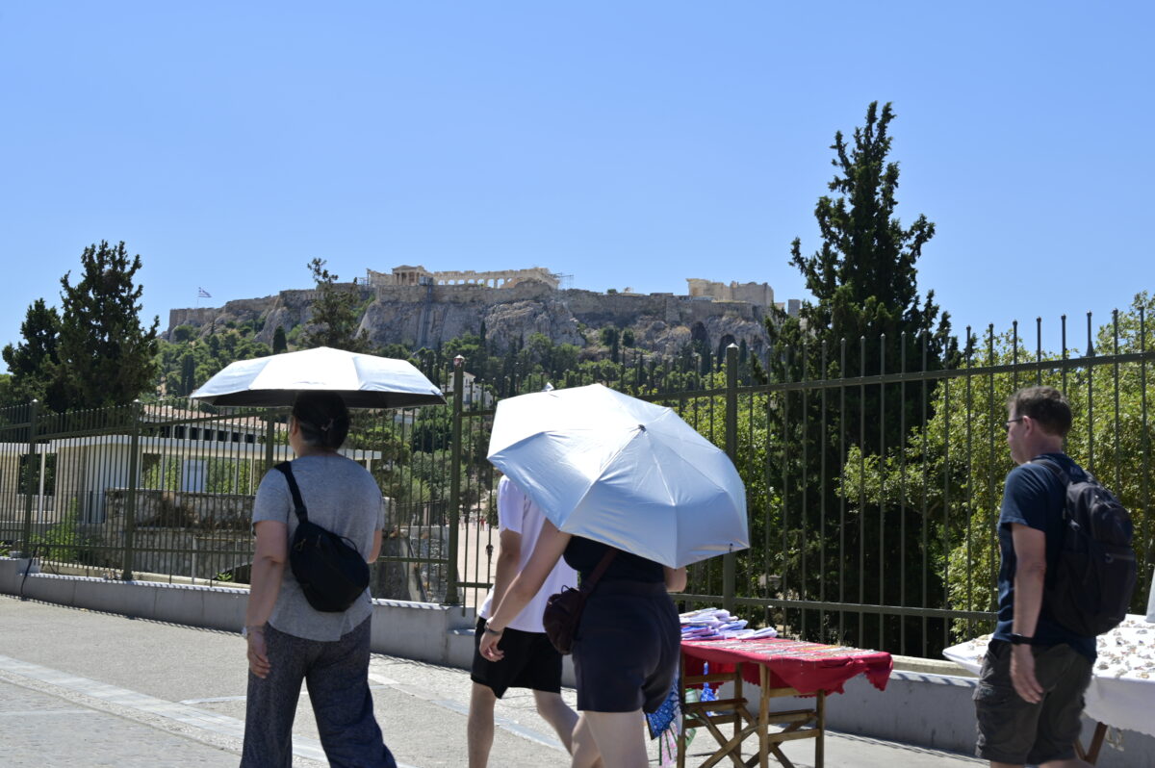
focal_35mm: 46
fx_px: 1475
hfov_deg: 42.8
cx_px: 578
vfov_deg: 29.2
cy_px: 384
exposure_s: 1/125
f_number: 10
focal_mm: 46
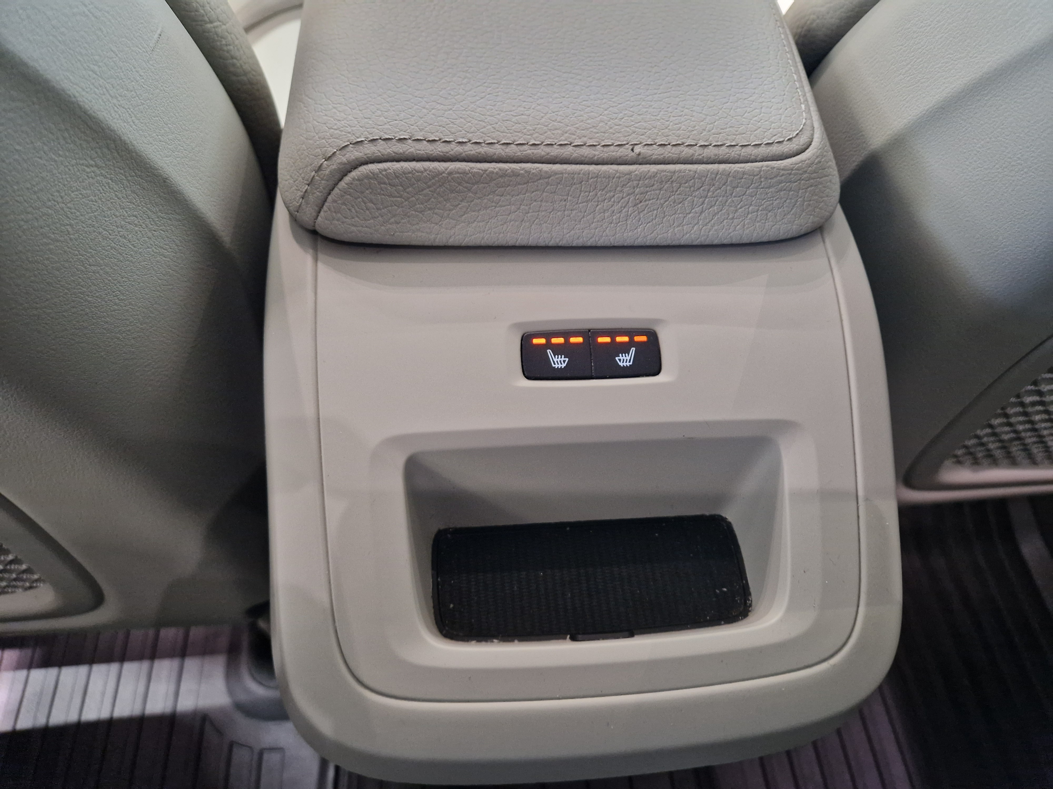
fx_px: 700
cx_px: 526
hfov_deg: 73.9
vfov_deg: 58.9
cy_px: 394
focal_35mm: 23
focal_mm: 5.4
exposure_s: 1/50
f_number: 1.8
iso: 640
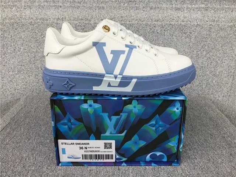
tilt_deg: -19.5
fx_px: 211
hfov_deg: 58.4
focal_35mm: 31
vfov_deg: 45.4
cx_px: 118
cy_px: 88
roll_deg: -1.0
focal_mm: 3.3
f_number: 2.4
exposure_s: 1/100
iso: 25
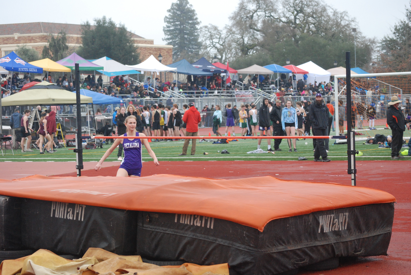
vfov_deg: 12.7
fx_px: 1234
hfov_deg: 18.9
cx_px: 206
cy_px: 138
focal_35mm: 108
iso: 1000
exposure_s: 1/800
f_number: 7.1
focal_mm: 72
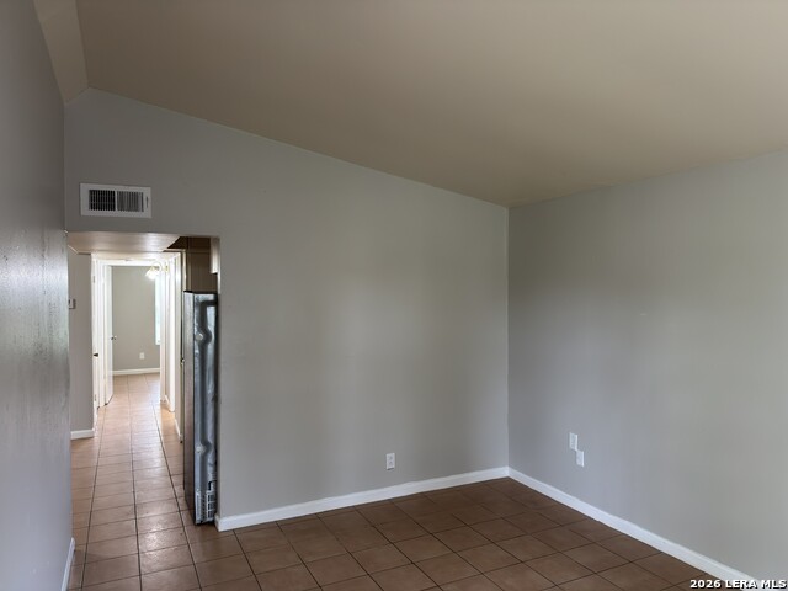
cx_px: 394
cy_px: 296
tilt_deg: -1.0
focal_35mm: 24
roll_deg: -0.3
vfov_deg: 56.8
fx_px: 546
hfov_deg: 71.6
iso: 250
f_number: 1.78
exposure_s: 1/60
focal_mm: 6.76
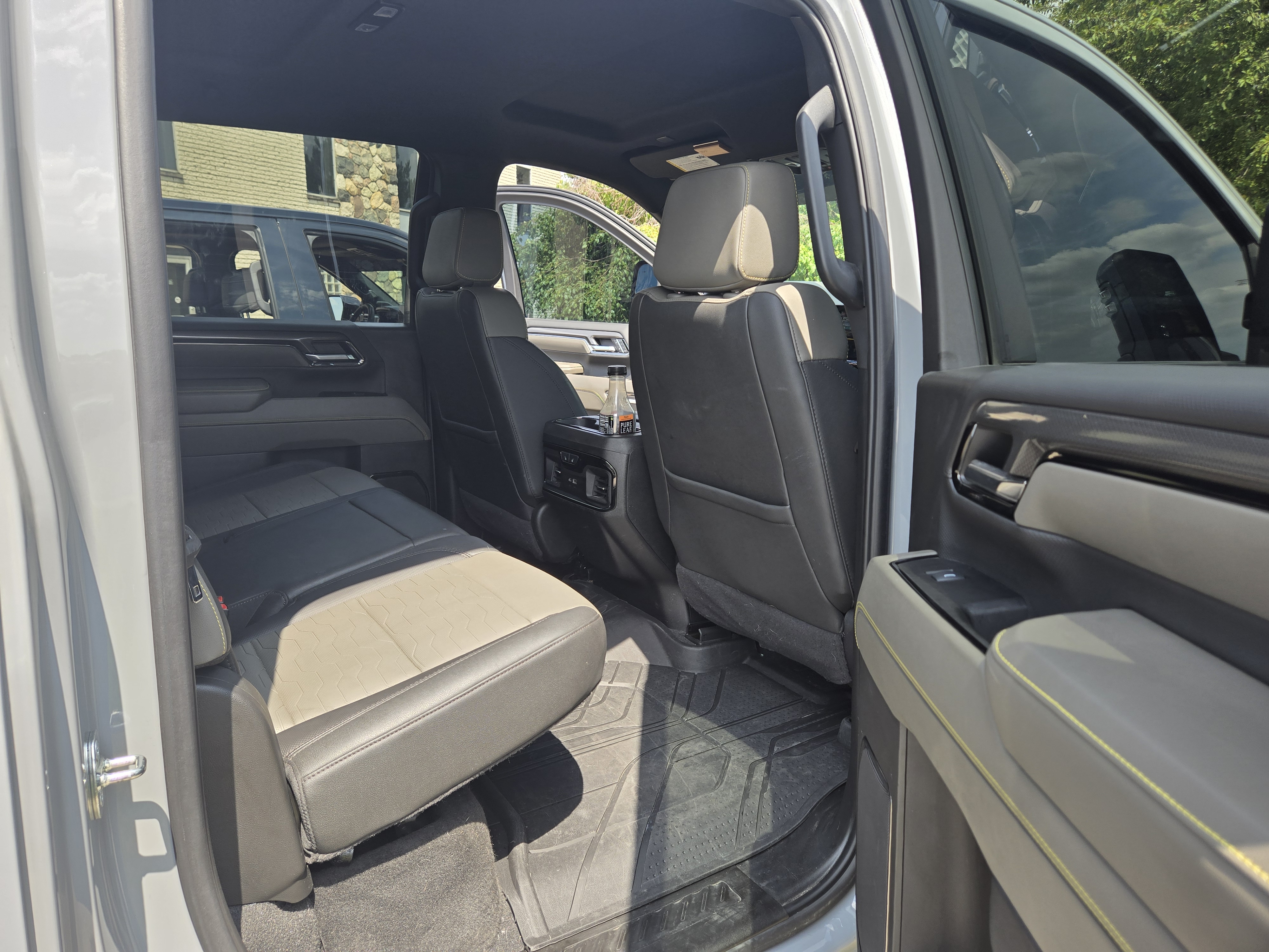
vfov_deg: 58.9
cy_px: 476
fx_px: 843
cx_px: 634
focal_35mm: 23
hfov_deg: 73.9
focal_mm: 5.4
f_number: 1.8
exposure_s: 1/399
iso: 25
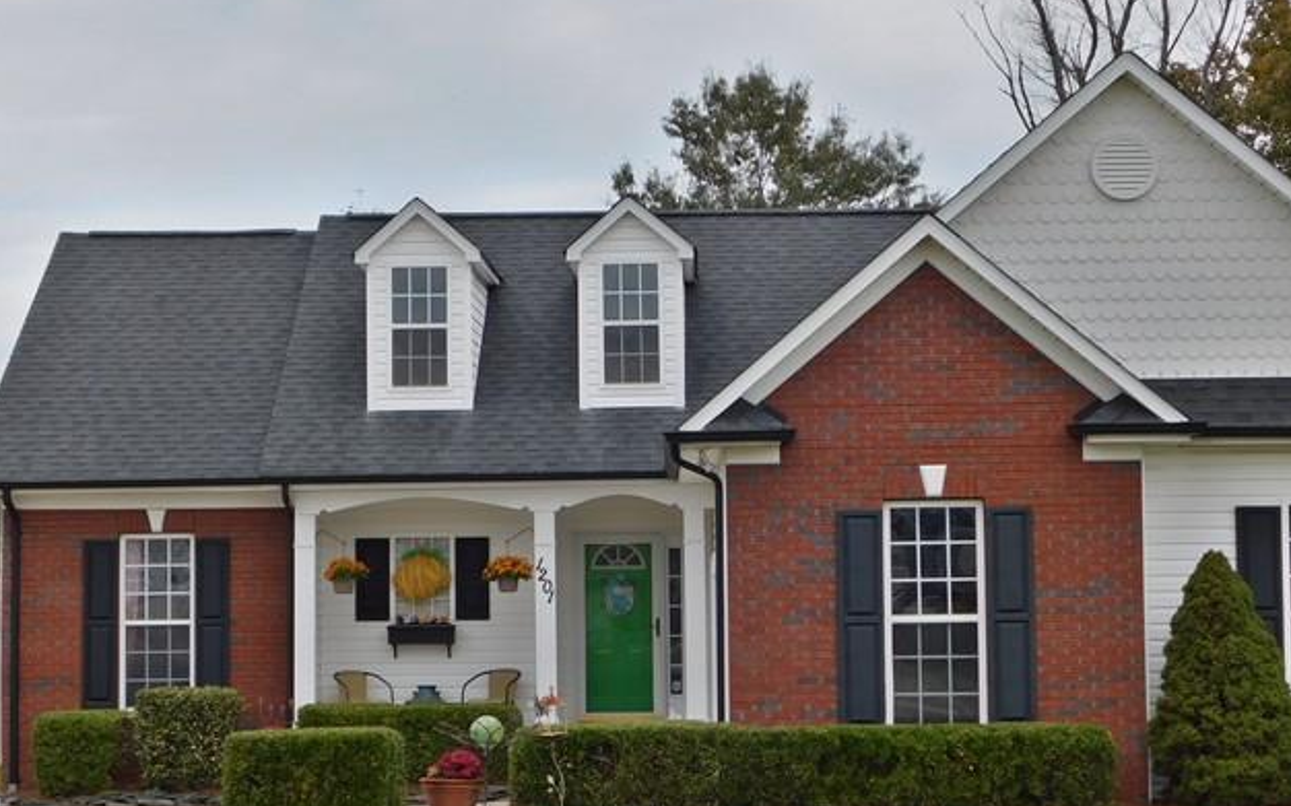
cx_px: 617
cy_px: 367
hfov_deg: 26.5
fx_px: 2744
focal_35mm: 78
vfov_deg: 16.7
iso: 125
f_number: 3.7
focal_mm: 8
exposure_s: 1/400
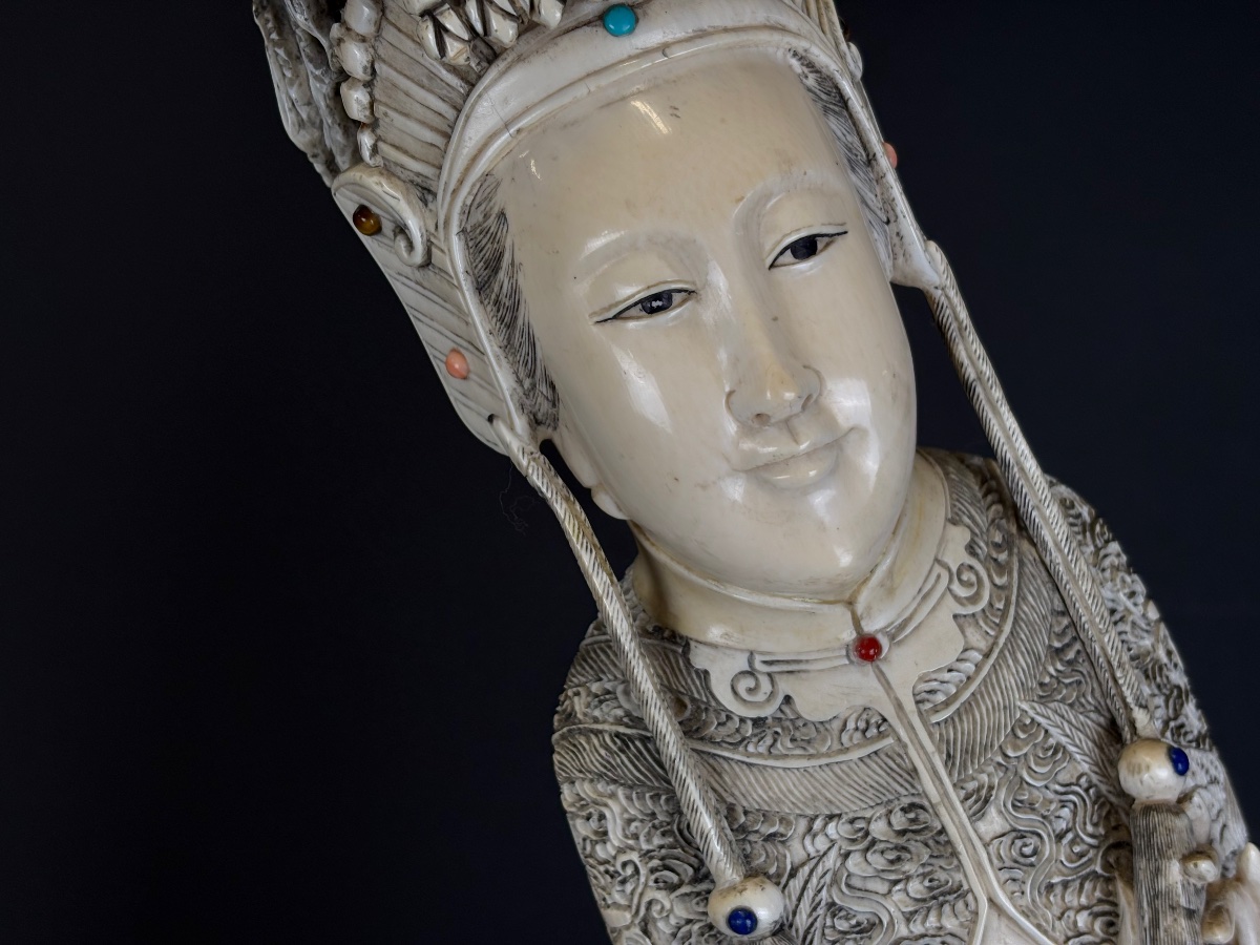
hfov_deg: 36.8
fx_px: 1893
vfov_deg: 28.0
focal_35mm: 52
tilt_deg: -9.1
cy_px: 472
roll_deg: -0.1
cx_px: 630
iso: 32
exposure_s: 1/326
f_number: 1.6
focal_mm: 5.96
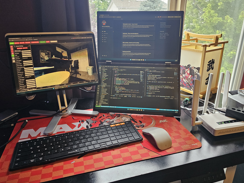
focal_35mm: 26
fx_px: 183
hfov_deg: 67.3
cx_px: 127
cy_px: 82
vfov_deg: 53.0
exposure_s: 1/170
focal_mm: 6.3
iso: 400
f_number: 1.7
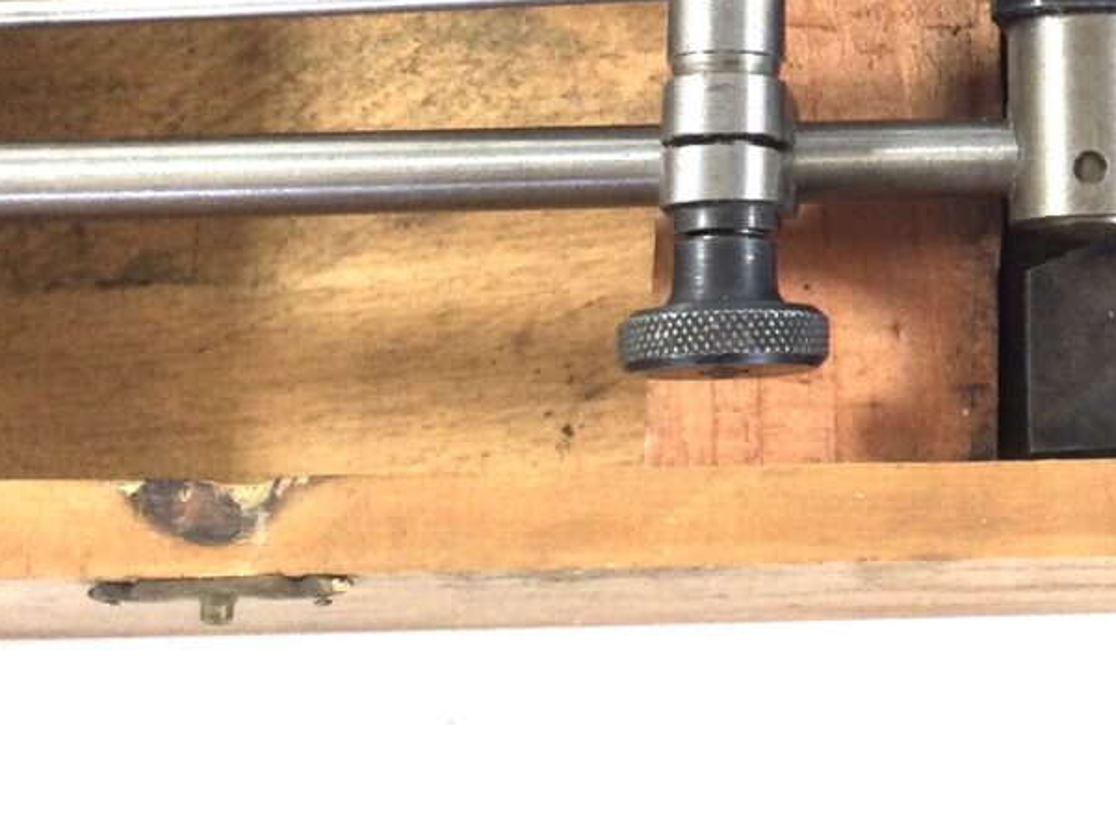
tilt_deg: -72.0
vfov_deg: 14.5
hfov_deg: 18.7
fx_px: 3192
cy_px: -152
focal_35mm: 99
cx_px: 1357
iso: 40
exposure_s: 1/100
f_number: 2.4
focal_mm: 3.3
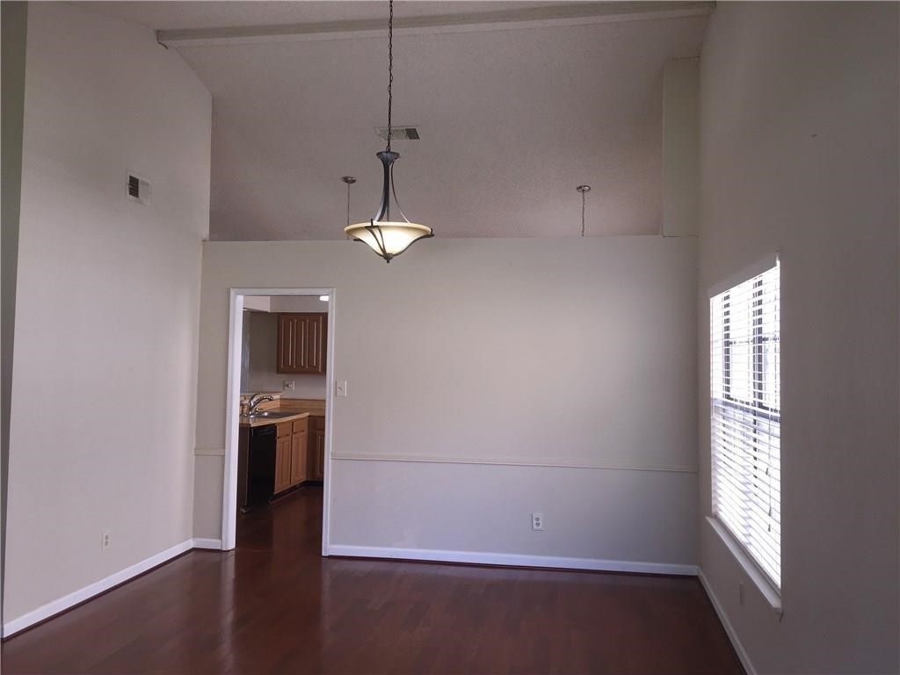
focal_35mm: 29
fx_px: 754
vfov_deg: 48.2
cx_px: 450
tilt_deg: +2.1
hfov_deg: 61.7
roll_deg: -1.5
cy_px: 338
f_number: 2.2
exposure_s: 1/43
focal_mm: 4.15
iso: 32
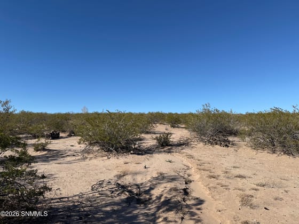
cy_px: 112
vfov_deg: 56.8
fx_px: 207
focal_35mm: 24
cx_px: 150
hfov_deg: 71.6
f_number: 1.78
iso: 80
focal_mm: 6.76
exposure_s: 1/5319
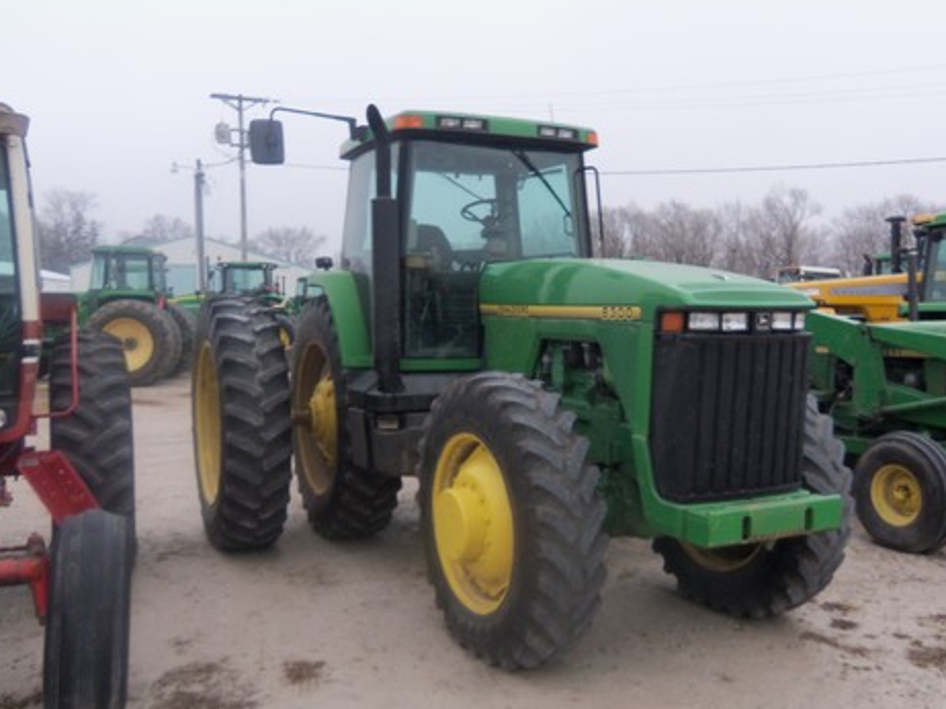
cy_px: 377
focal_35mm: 33
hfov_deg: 55.2
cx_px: 528
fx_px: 901
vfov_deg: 42.9
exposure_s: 1/50
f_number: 3.9
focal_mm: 5.1
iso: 100
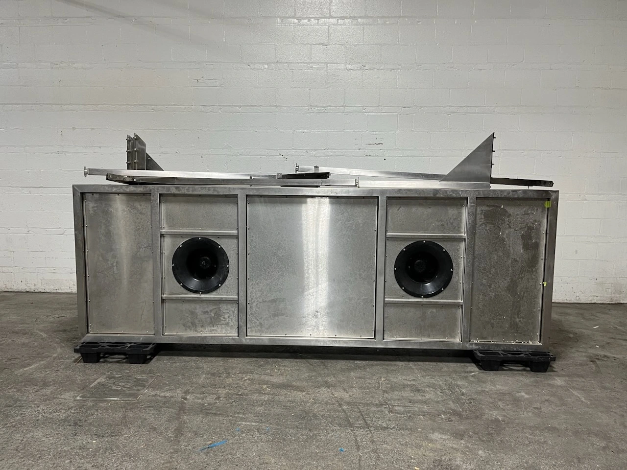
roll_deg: -0.8
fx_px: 471
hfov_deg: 67.3
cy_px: 235
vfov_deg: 53.1
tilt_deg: -7.4
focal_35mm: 26
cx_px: 314
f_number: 1.6
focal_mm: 5.1
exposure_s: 1/60
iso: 125
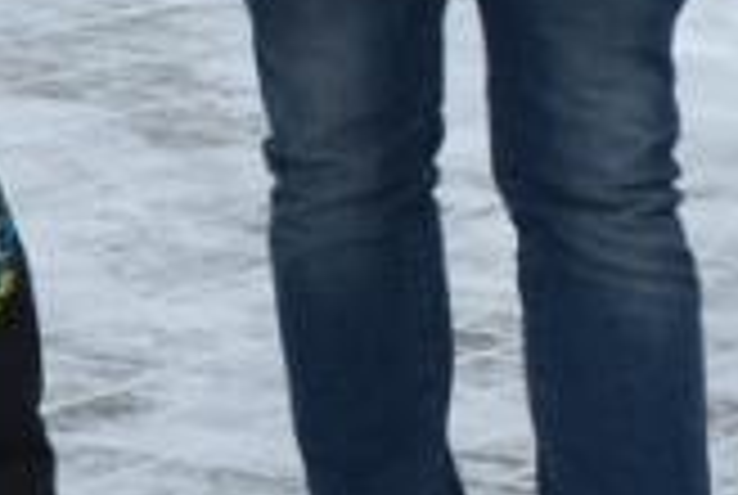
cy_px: -619
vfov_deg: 5.0
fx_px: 5568
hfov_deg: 7.5
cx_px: -230
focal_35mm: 271
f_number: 6.3
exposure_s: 1/160
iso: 100
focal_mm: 29
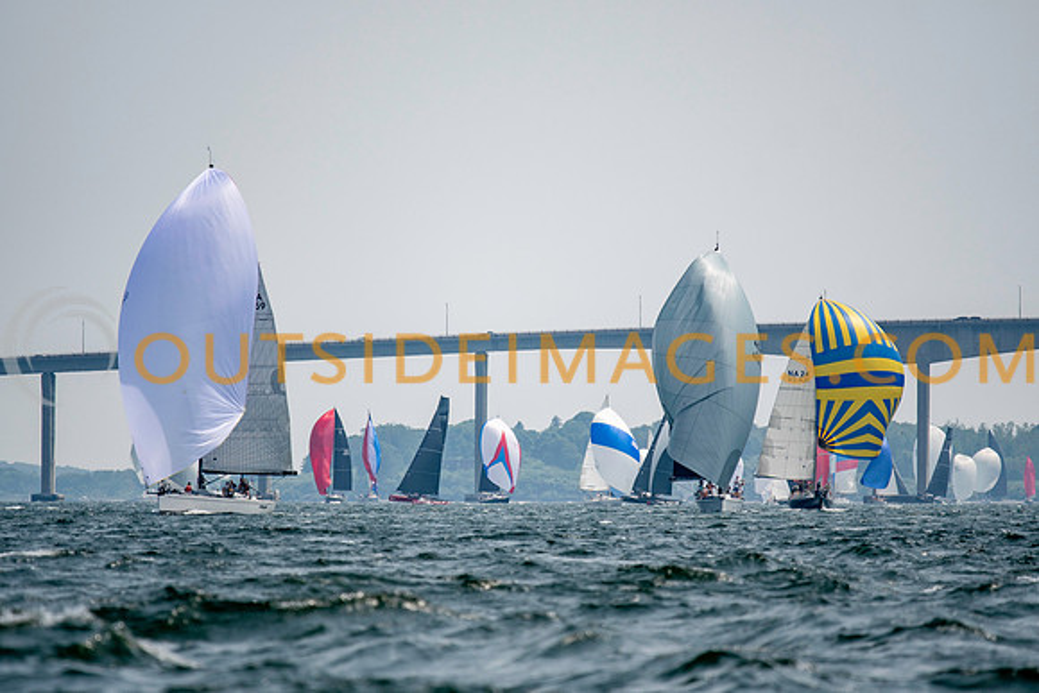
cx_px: 520
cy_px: 346
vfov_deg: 3.1
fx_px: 12990
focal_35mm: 450
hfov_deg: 4.6
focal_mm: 300
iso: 200
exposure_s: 1/5000
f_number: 4
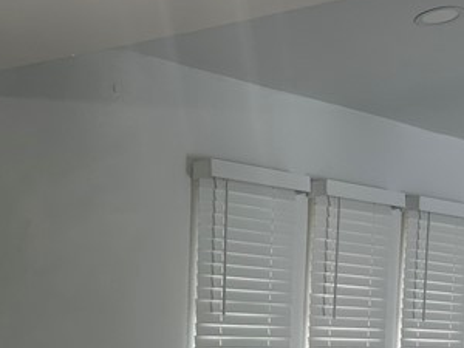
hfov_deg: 23.8
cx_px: 198
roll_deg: -2.2
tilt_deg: -4.7
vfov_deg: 17.1
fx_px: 1099
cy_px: 425
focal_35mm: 82
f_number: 1.78
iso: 100
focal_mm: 6.86
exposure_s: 1/120
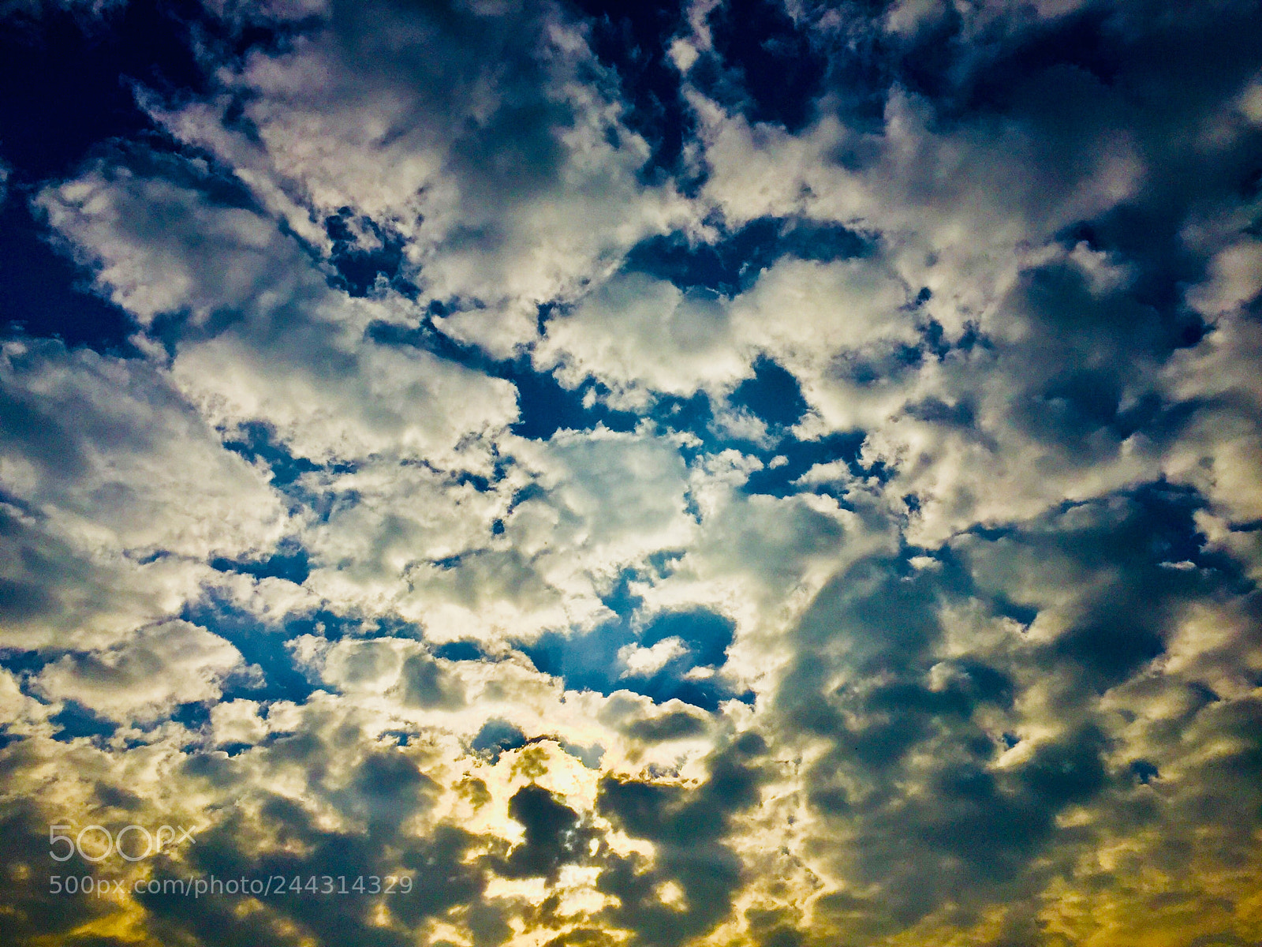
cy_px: 474
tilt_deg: +37.2
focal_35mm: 29
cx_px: 631
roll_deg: -3.3
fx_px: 1057
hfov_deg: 61.7
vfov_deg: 48.2
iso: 32
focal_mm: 4.15
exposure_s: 1/13333
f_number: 2.2
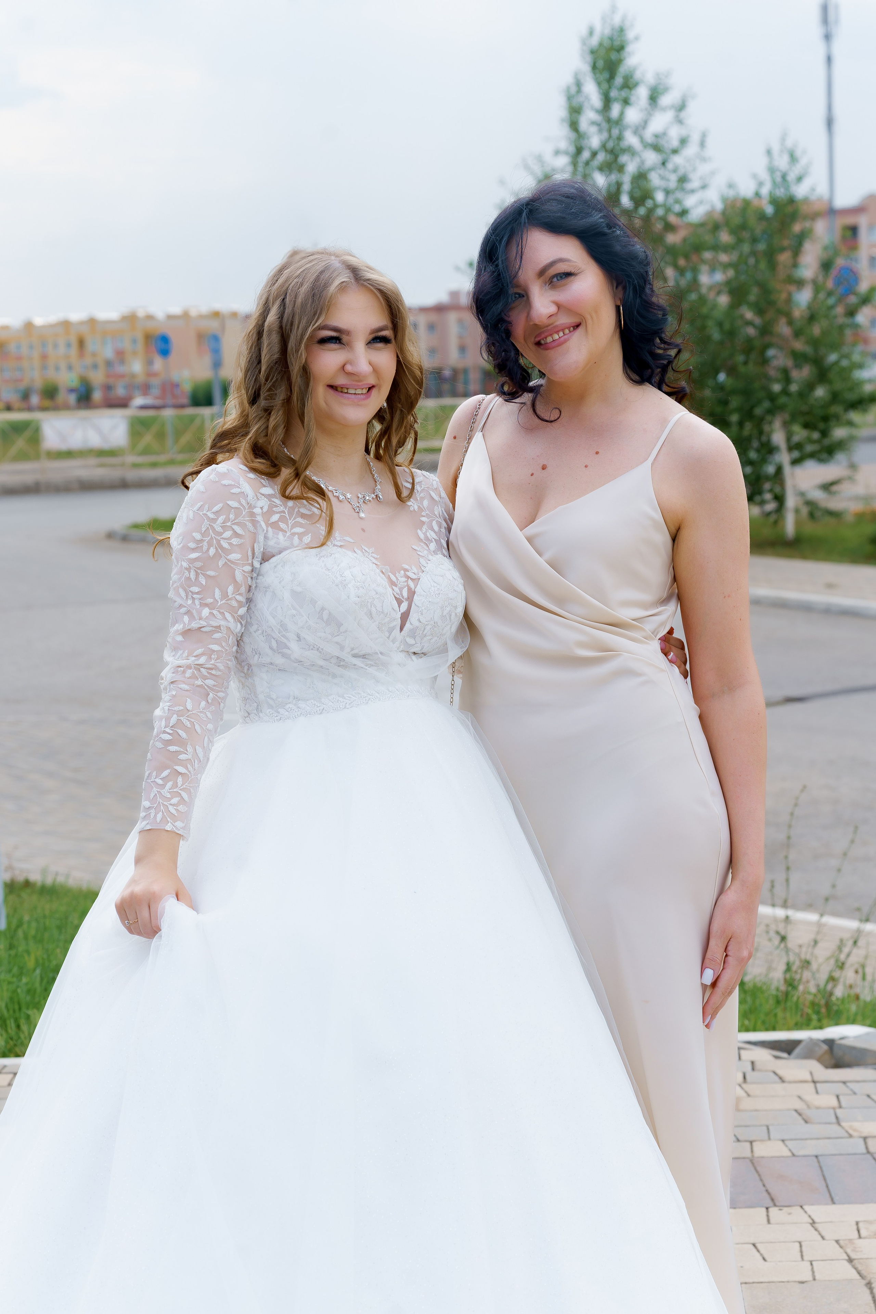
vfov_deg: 29.7
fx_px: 2482
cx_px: 438
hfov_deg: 20.0
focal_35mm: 68
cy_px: 657
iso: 125
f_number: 6.3
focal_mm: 68
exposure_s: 1/200
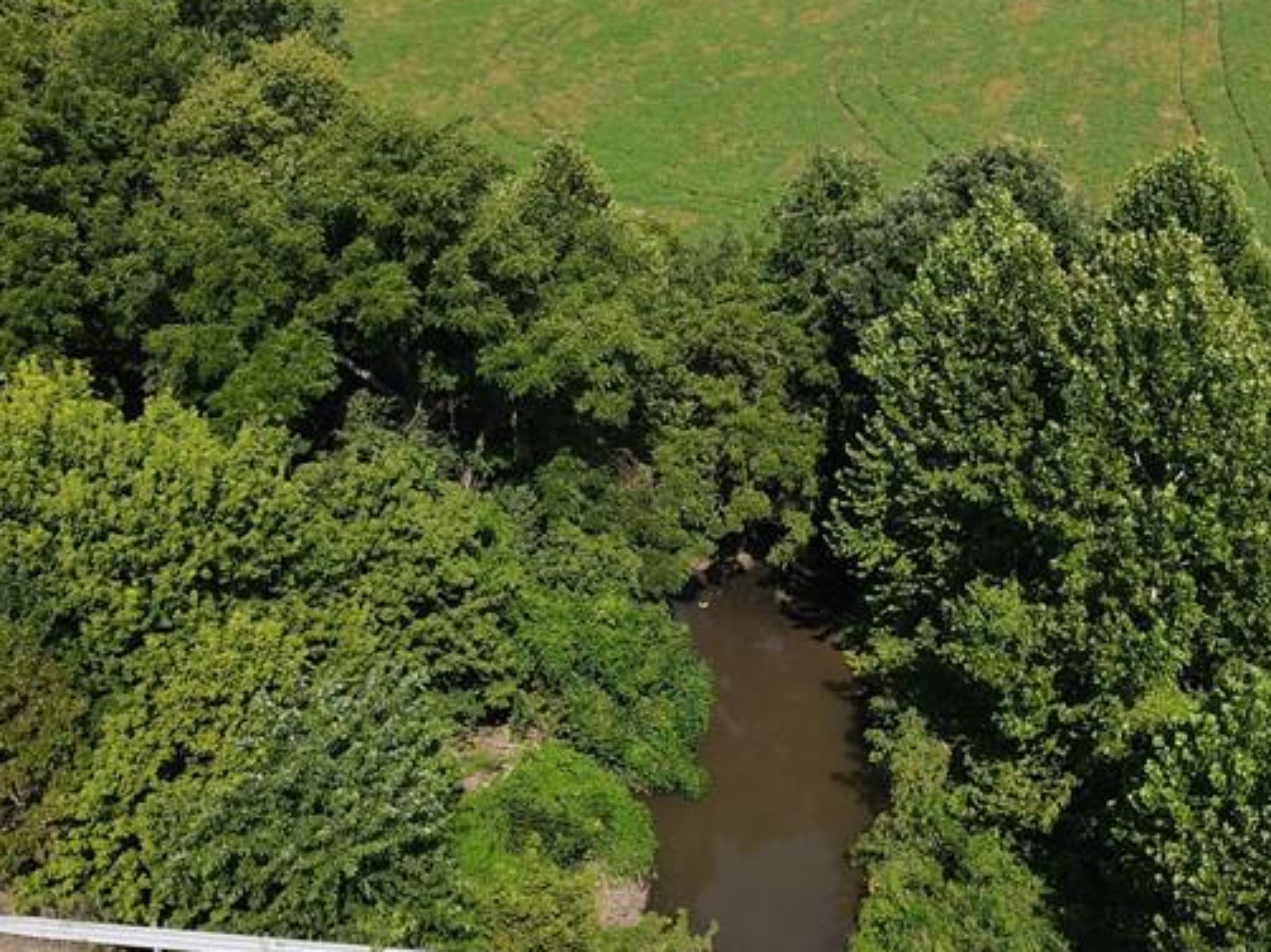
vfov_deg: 29.6
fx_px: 1798
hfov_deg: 38.1
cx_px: 922
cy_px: 408
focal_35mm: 49
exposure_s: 1/640
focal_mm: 4.5
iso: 100
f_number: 2.8
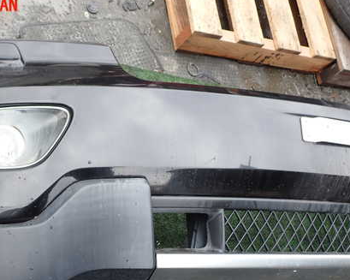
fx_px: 445
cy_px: 188
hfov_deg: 42.4
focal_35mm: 43
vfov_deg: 34.5
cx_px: 119
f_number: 3.2
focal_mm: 5.4
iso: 100
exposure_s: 1/250
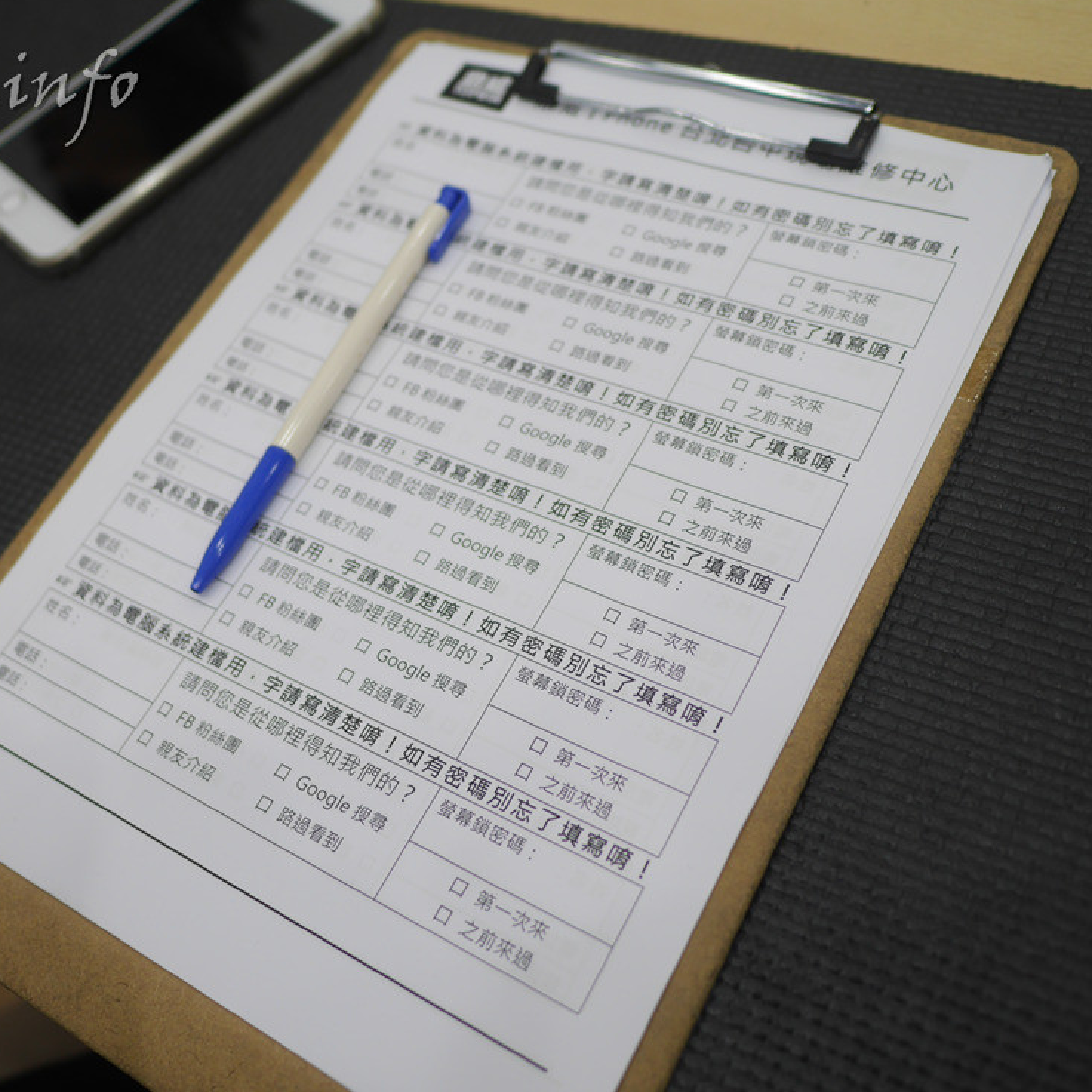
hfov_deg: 45.8
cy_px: 545
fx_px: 1285
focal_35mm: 36
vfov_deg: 46.0
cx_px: 434
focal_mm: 15
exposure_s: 1/125
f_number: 2
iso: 200
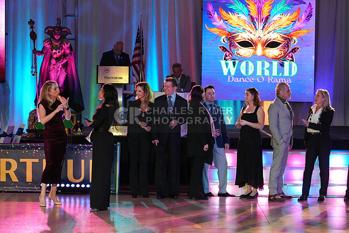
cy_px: 116
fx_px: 1018
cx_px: 174
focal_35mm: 105
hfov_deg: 19.5
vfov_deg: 13.0
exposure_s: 1/400
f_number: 4
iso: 3200
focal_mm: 105
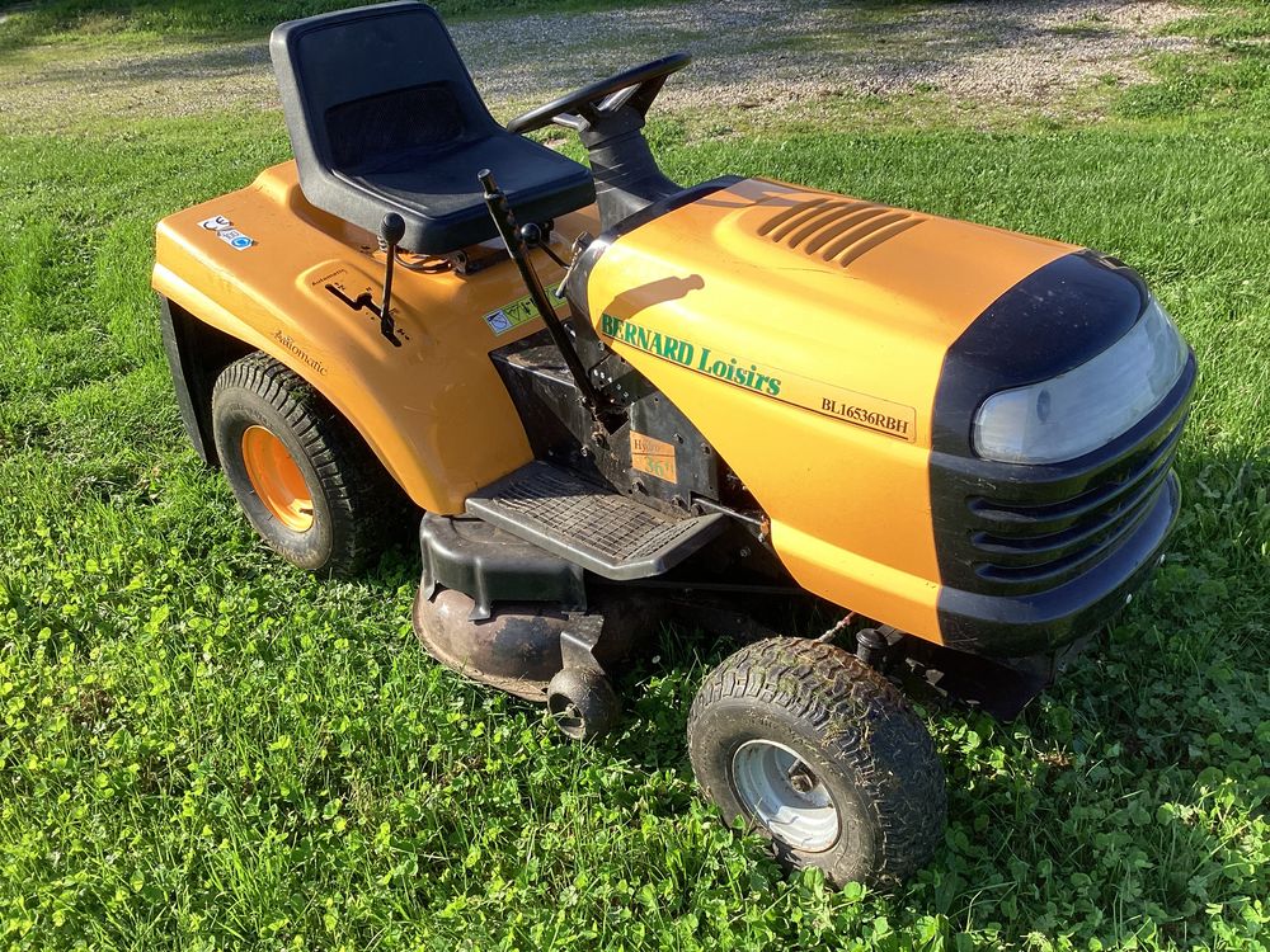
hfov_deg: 58.4
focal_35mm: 31
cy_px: 476
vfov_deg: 45.4
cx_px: 635
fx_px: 1137
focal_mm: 3.3
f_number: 2.4
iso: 25
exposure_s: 1/599
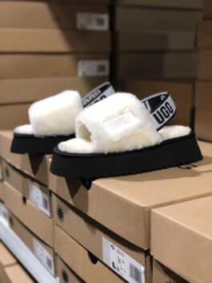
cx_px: 106
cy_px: 142
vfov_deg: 36.8
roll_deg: -0.3
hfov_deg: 28.0
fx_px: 424
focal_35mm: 52
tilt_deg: -11.0
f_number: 2.4
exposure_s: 1/25
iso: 160
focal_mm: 6
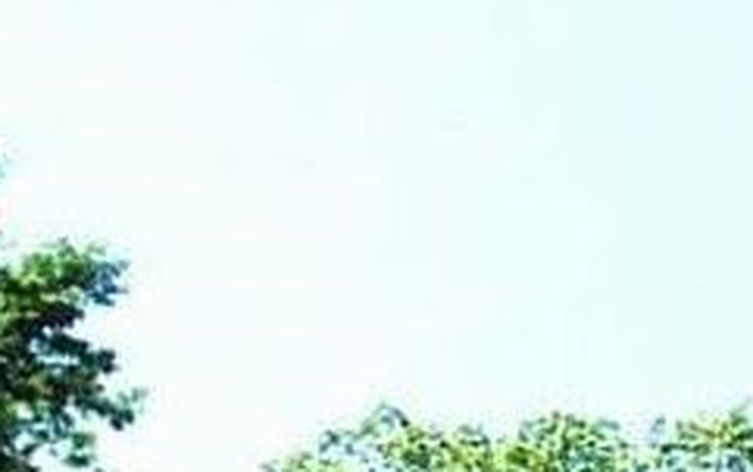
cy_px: 756
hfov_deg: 15.8
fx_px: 2464
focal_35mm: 120
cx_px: 1165
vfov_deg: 10.5
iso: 1600
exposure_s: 1/200
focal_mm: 24
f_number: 22
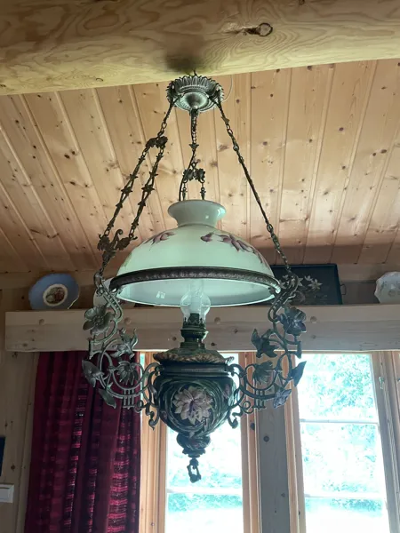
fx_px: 401
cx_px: 200
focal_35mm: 26
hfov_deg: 53.1
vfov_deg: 67.3
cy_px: 266
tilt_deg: +15.8
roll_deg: -0.8
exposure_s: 1/60
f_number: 1.6
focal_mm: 4.2
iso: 200
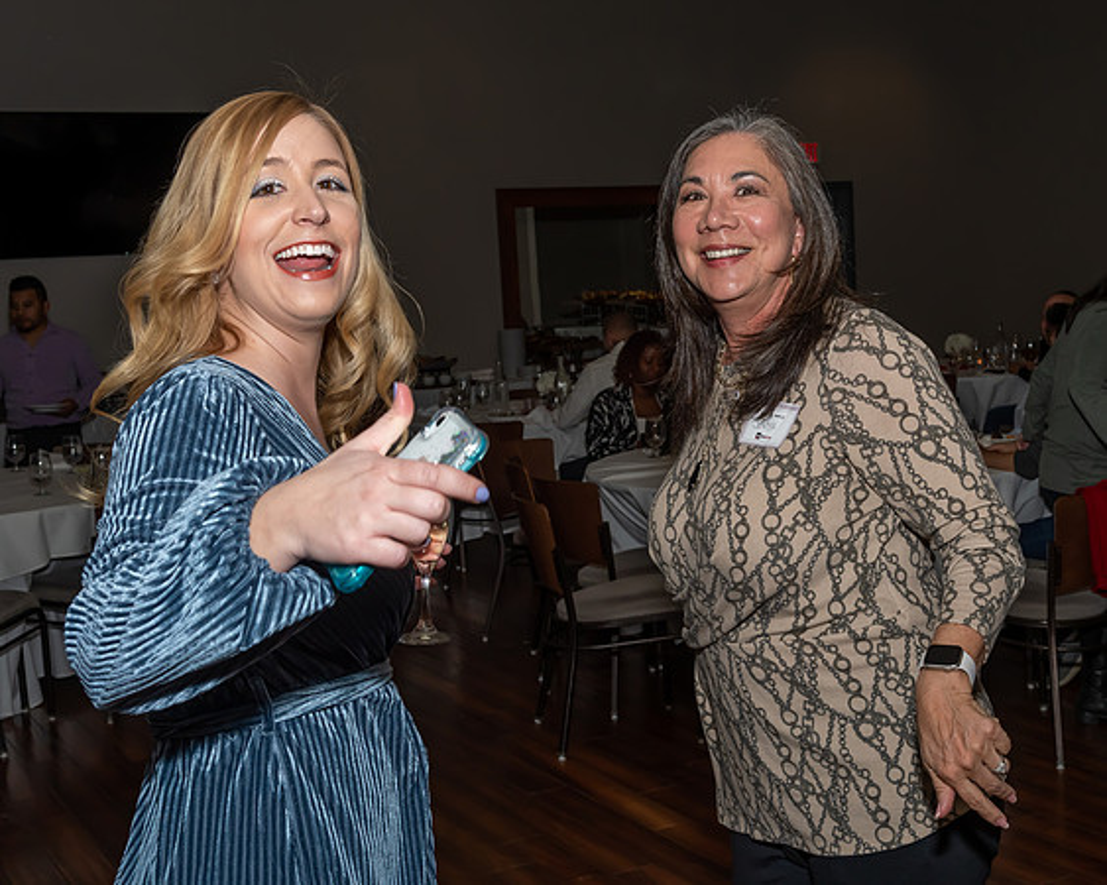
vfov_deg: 31.0
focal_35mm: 49
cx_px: 668
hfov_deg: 38.1
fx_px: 1596
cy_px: 429
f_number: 7.1
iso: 400
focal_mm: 28
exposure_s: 1/250
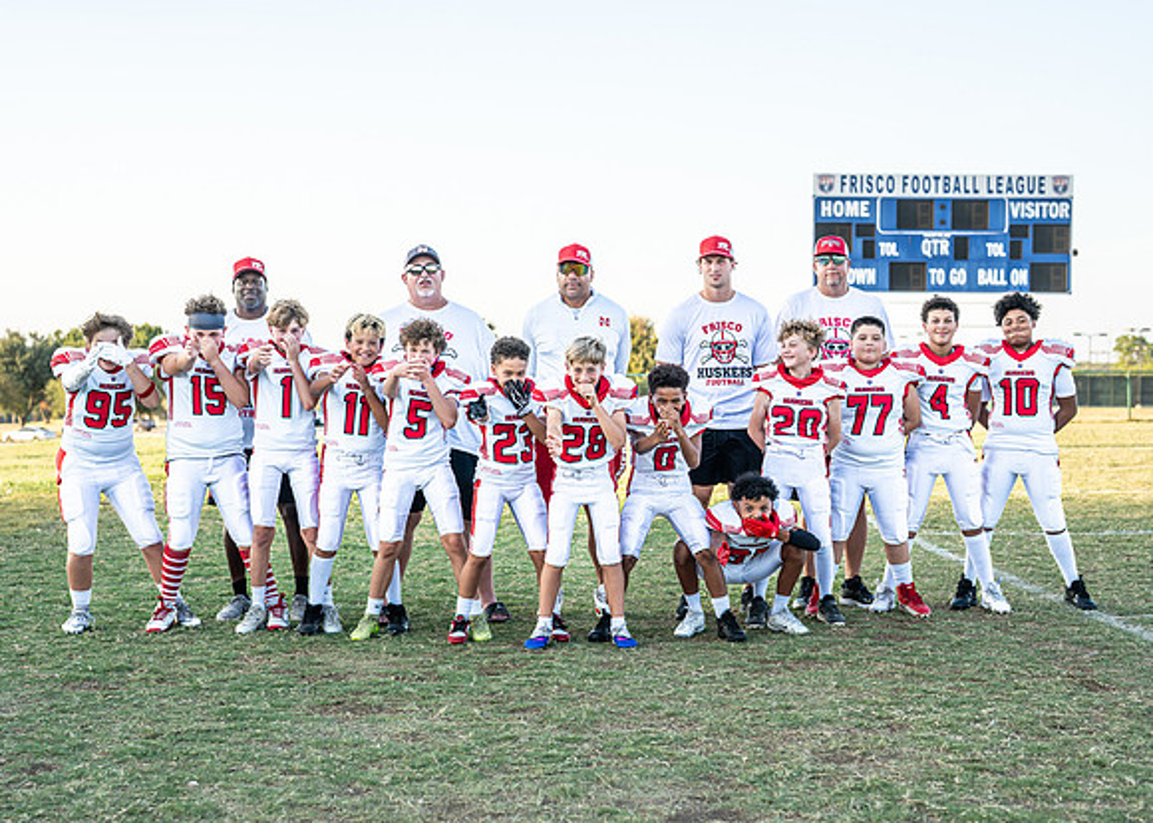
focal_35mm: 59
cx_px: 557
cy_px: 437
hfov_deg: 33.3
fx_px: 1929
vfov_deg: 24.1
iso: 500
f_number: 2.8
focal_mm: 50
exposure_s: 1/1600
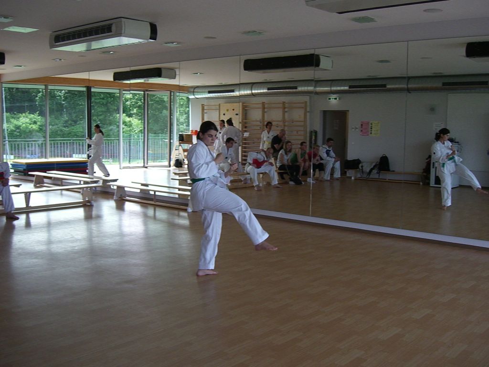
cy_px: 184
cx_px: 244
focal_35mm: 38
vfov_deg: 37.7
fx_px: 537
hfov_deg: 49.0
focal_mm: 7.9
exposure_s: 1/640
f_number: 2.8
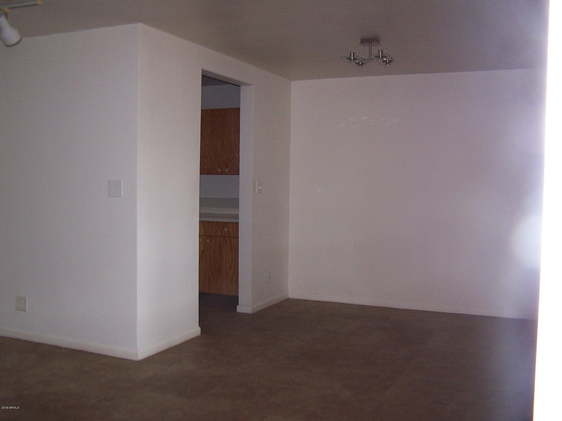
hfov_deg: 49.0
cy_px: 210
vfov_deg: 37.7
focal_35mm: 38
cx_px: 281
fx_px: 617
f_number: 2.8
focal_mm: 6.3
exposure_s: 1/60
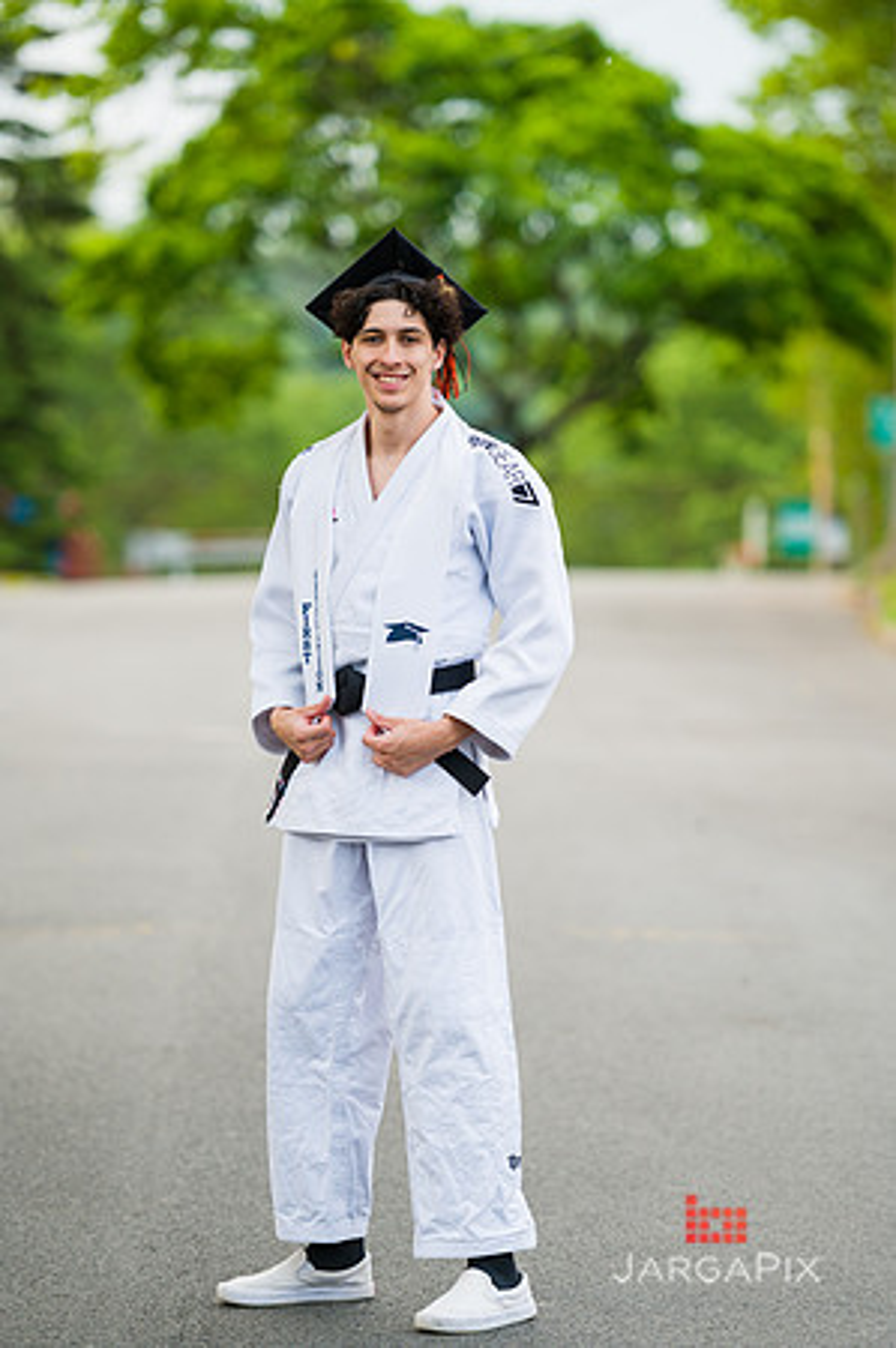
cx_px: 448
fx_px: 6735
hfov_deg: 7.6
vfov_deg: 11.4
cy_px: 674
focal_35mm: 180
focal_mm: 180
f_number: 3.2
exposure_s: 1/800
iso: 200
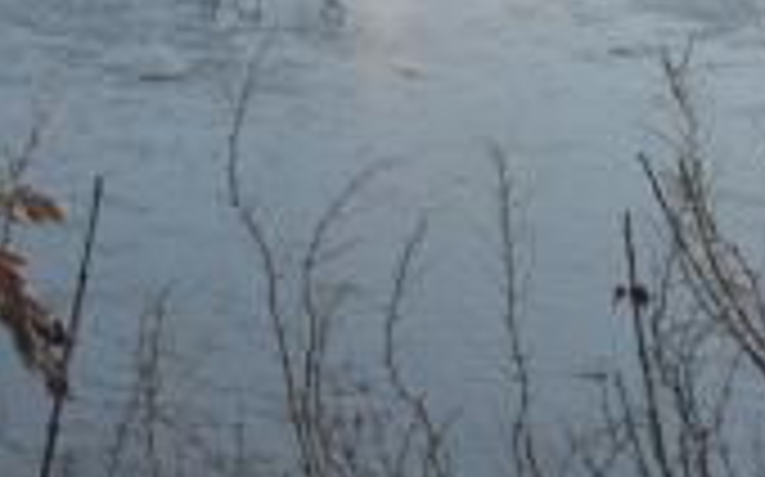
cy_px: -920
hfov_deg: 10.1
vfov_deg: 6.5
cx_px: -1012
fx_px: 3834
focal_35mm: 184
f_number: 9.5
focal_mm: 20
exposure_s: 1/350
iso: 200
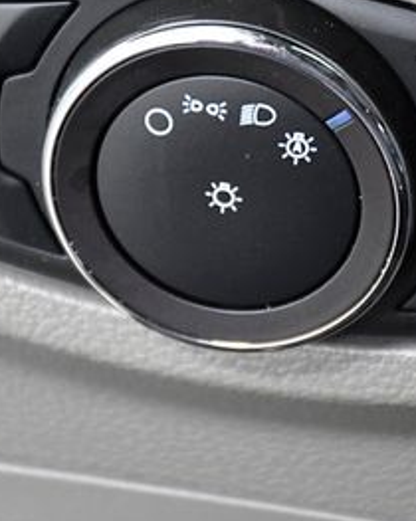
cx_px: 319
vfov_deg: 5.4
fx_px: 5531
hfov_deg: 4.3
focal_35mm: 359
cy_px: 191
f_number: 5.6
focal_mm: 105
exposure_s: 1/60
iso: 2500
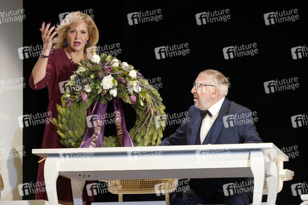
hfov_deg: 13.9
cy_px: 102
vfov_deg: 9.3
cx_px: 154
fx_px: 1265
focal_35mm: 148
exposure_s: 1/320
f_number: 5.6
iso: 3200
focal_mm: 148
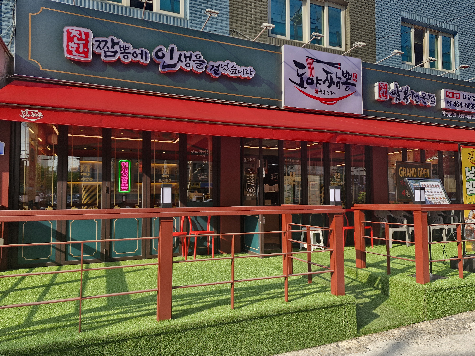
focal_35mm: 23
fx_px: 316
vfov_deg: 58.9
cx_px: 238
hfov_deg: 73.9
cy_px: 178
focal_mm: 5.54
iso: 50
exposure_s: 1/558
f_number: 1.8
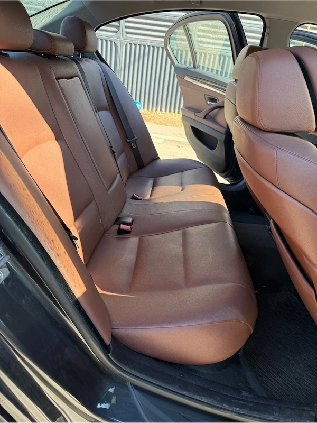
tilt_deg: -26.9
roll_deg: -8.8
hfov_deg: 56.8
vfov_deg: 71.6
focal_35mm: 24
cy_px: 212
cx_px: 158
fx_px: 293
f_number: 1.78
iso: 100
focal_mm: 6.76
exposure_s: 1/339
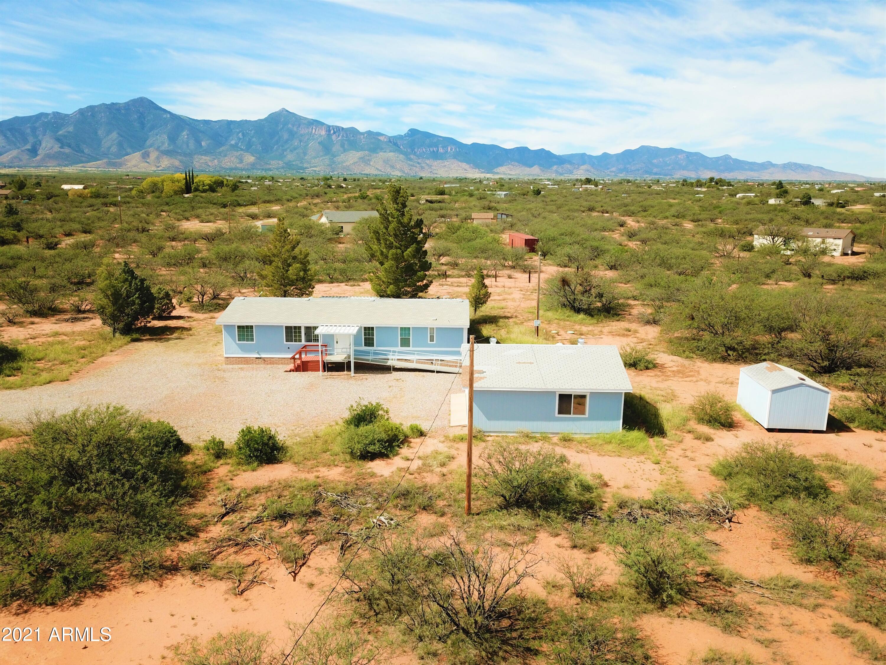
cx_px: 443
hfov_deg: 67.3
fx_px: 665
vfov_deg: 53.1
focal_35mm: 26
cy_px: 332
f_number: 2.2
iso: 100
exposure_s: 1/1361
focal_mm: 4.73
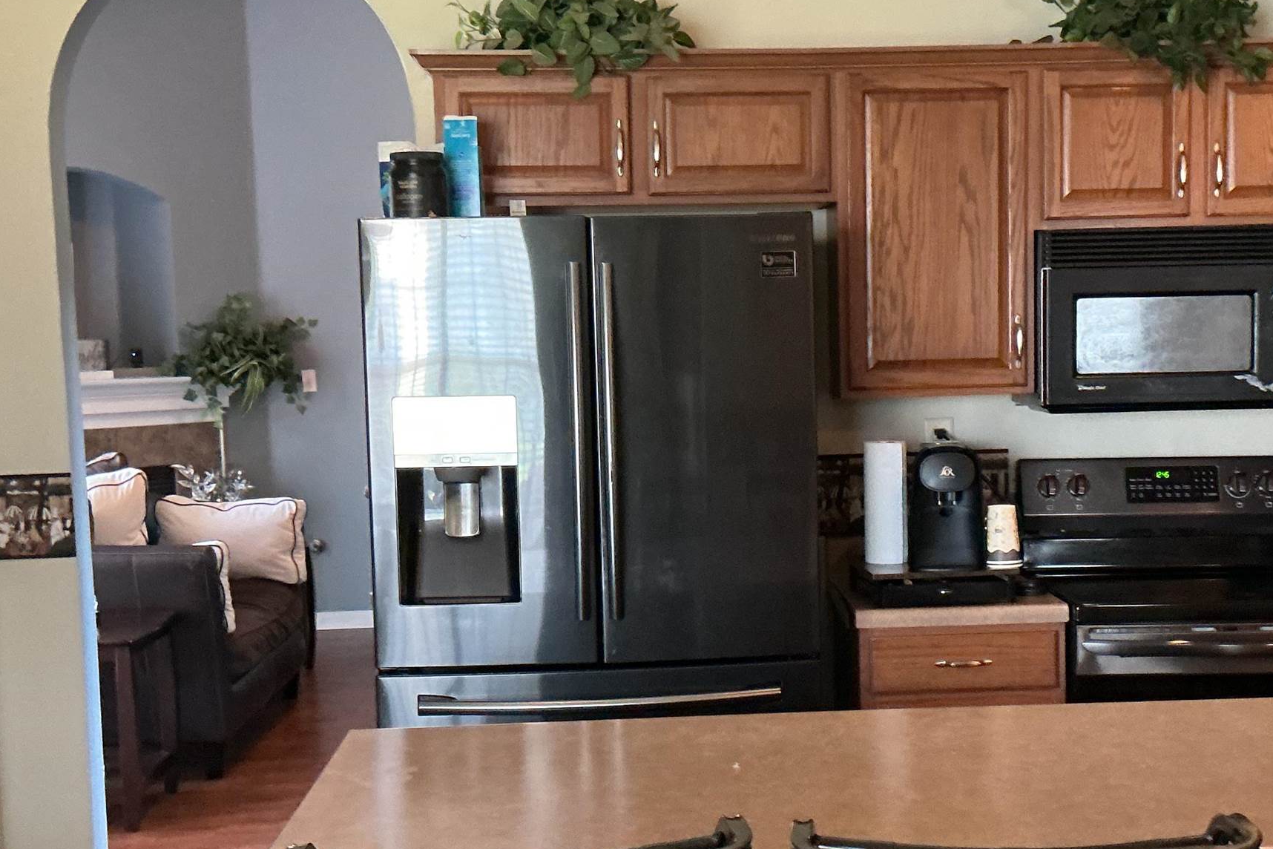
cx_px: 757
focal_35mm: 54
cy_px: 491
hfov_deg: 36.7
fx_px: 1909
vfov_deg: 25.0
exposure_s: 1/40
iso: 320
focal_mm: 3
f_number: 1.8
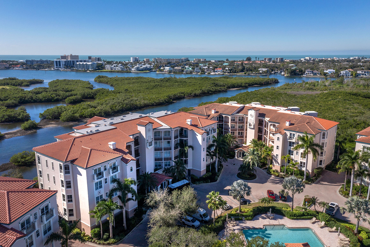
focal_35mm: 28
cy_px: 124
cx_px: 185
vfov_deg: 46.4
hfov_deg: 65.5
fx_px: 288
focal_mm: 10.26
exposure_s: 1/800
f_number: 7.1
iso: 100
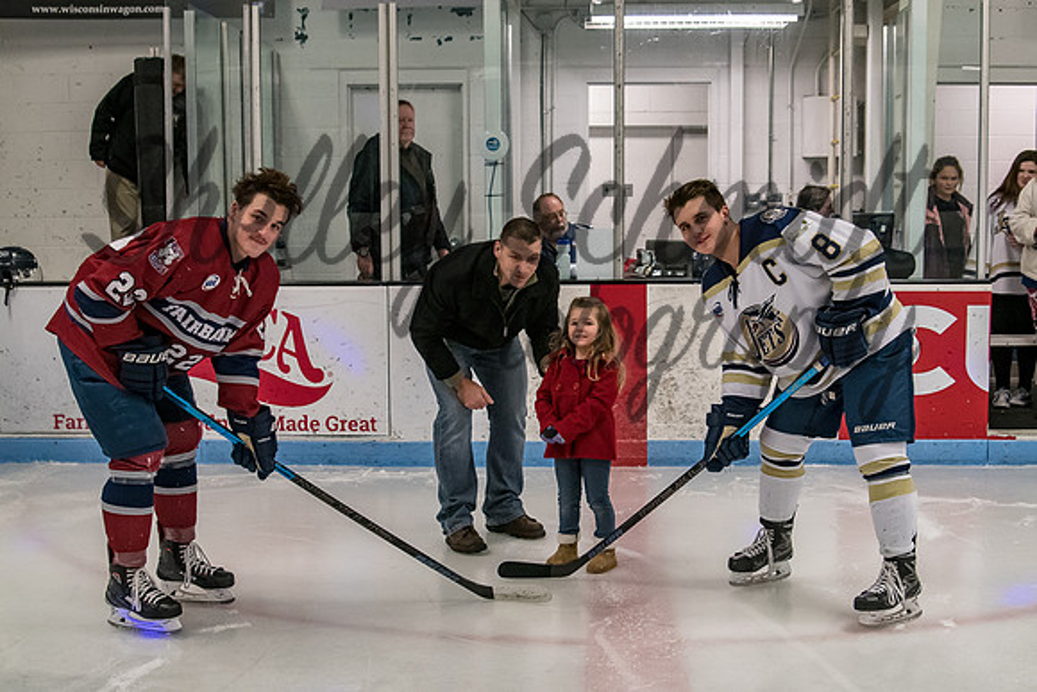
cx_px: 558
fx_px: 1373
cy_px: 356
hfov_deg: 41.3
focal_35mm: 48
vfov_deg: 28.3
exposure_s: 1/250
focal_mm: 28
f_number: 4.5
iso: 4000
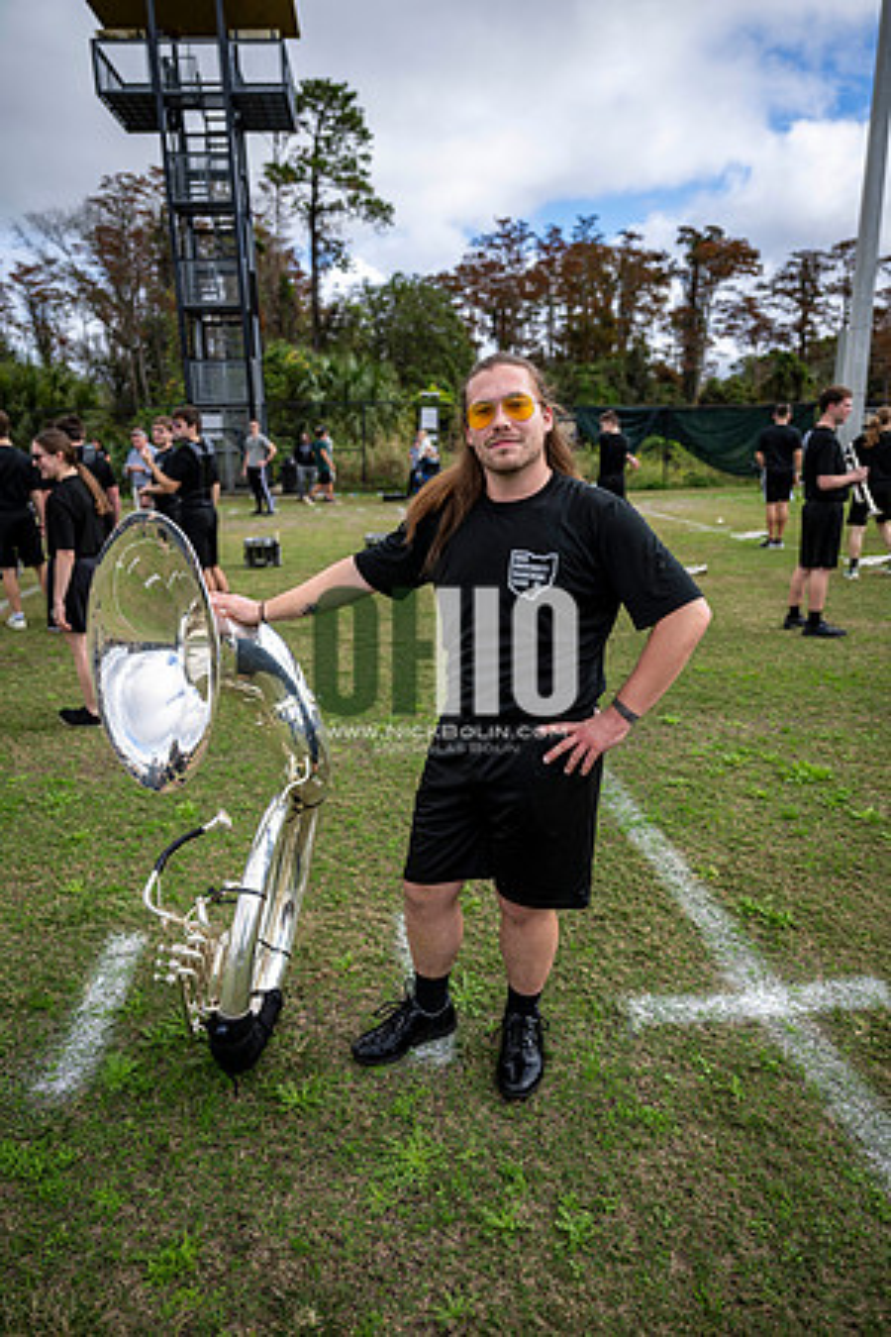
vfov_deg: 73.7
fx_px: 891
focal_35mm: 24
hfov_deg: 53.1
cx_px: 446
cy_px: 668
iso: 100
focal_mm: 24
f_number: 2.8
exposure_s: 1/1250
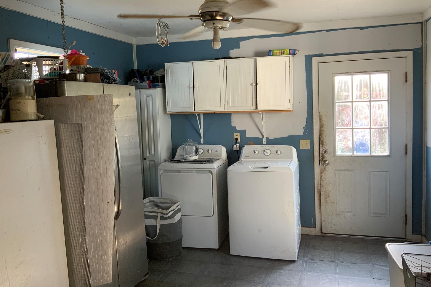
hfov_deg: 60.3
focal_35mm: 31
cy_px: 131
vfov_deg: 42.3
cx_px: 212
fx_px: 371
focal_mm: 3
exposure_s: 1/60
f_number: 1.8
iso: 80
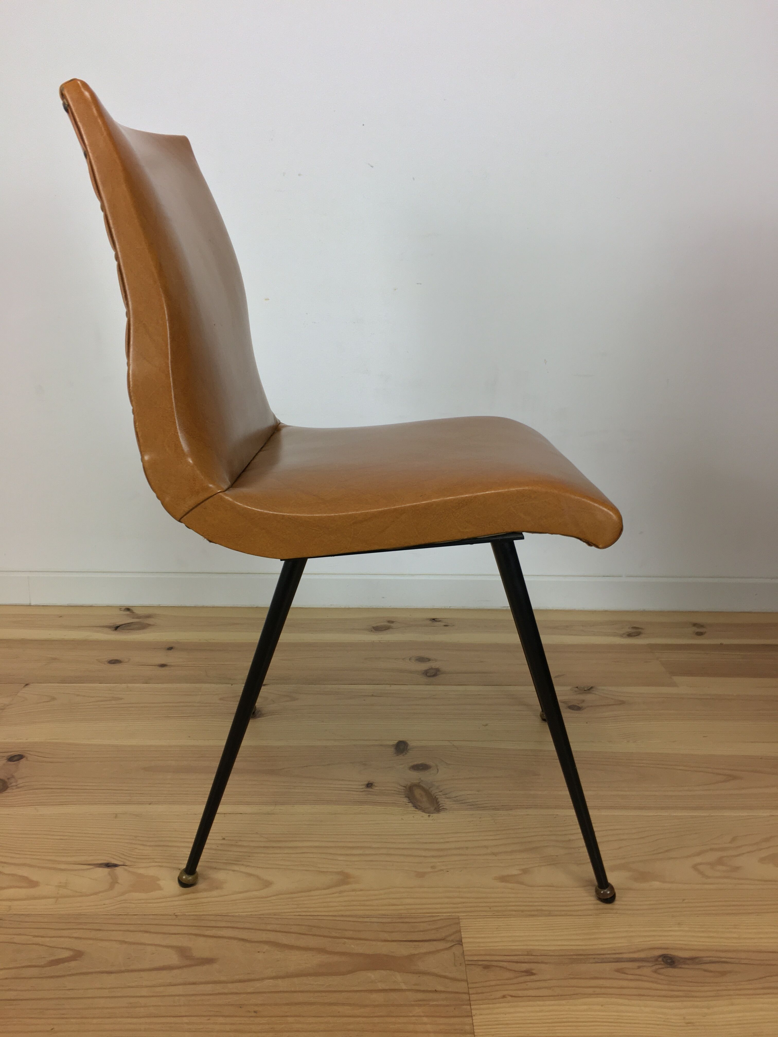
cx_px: 389
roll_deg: -1.1
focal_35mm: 29
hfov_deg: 48.2
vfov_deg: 61.7
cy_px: 518
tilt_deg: -15.4
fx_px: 869
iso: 32
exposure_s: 1/33
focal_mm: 4.15
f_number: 2.2
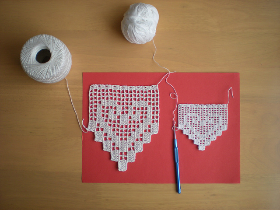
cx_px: 140
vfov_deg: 37.7
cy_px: 105
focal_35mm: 38
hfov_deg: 49.0
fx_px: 307
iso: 98
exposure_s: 1/59.6
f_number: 3.1
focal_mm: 6.3
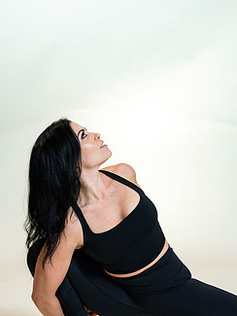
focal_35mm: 113
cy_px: 168
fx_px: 1031
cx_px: 143
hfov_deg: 13.1
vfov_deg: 17.4
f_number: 4
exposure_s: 1/160
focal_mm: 85
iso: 320
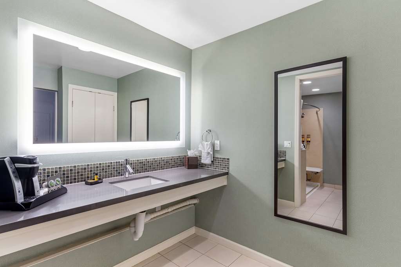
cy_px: 134
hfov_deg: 93.3
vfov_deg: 70.5
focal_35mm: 17
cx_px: 200
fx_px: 189
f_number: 10
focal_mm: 17
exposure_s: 1/60
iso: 400
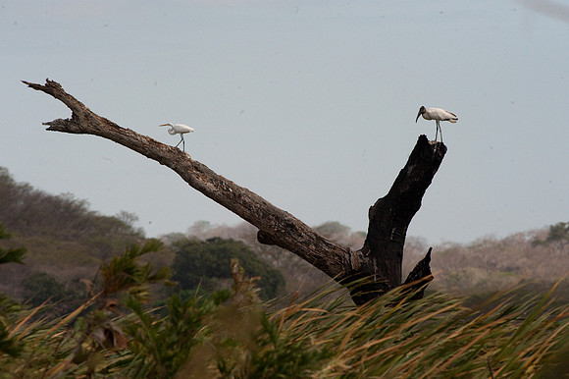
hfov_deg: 4.1
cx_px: 284
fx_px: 7898
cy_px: 190
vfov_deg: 2.7
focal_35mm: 500
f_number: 11
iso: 1600
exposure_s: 1/4000
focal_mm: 500
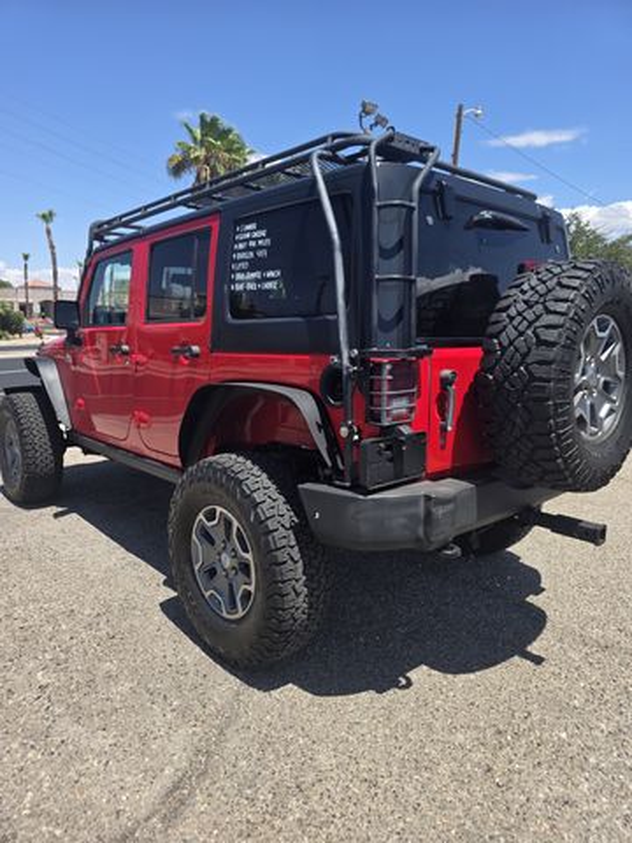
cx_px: 316
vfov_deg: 73.9
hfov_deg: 58.9
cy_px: 422
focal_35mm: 23
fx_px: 560
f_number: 1.7
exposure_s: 1/3521
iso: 80
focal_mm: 6.3
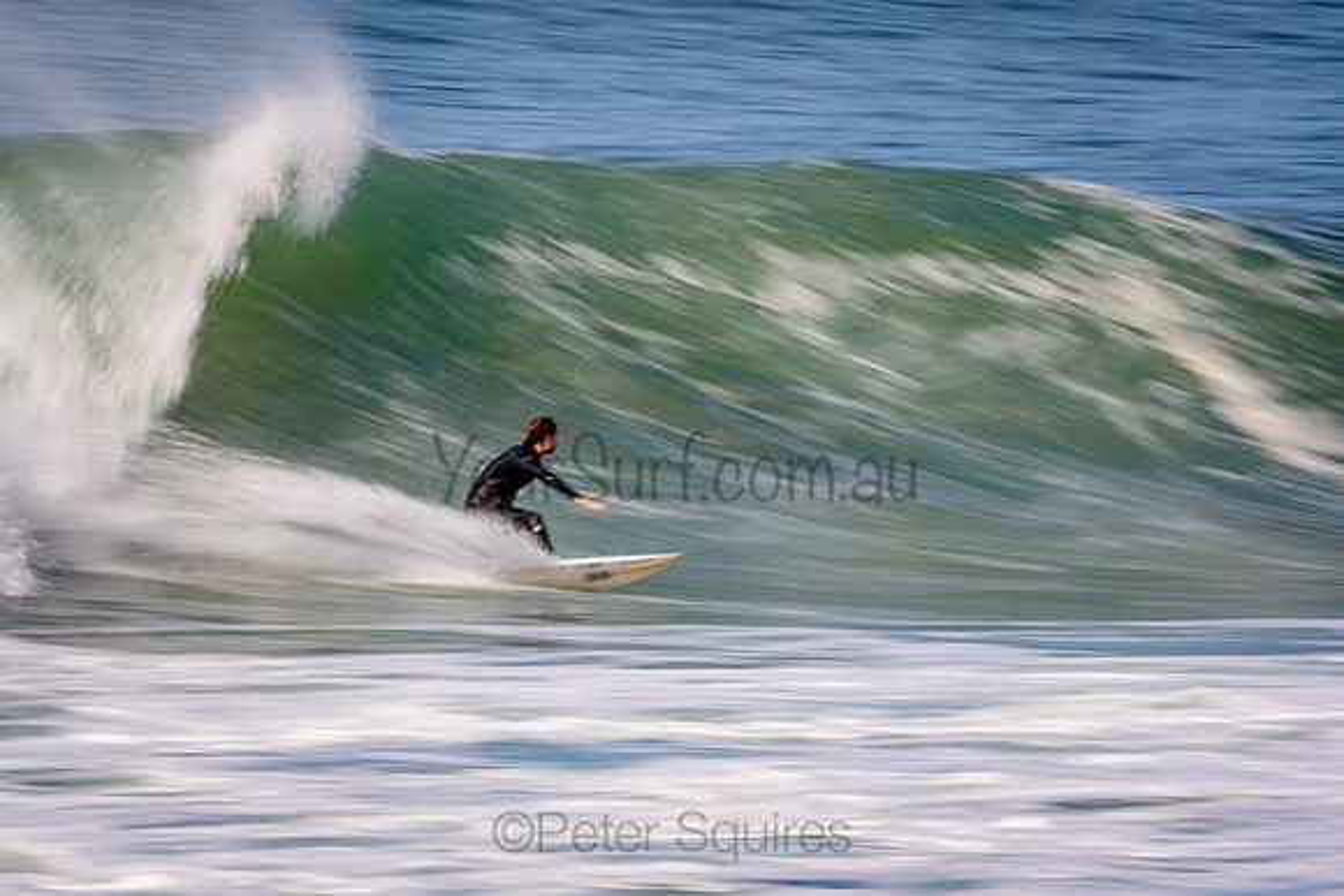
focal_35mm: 660
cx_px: 672
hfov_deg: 3.1
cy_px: 448
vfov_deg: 2.1
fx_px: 24645
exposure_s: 1/25
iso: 100
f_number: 16
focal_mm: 440
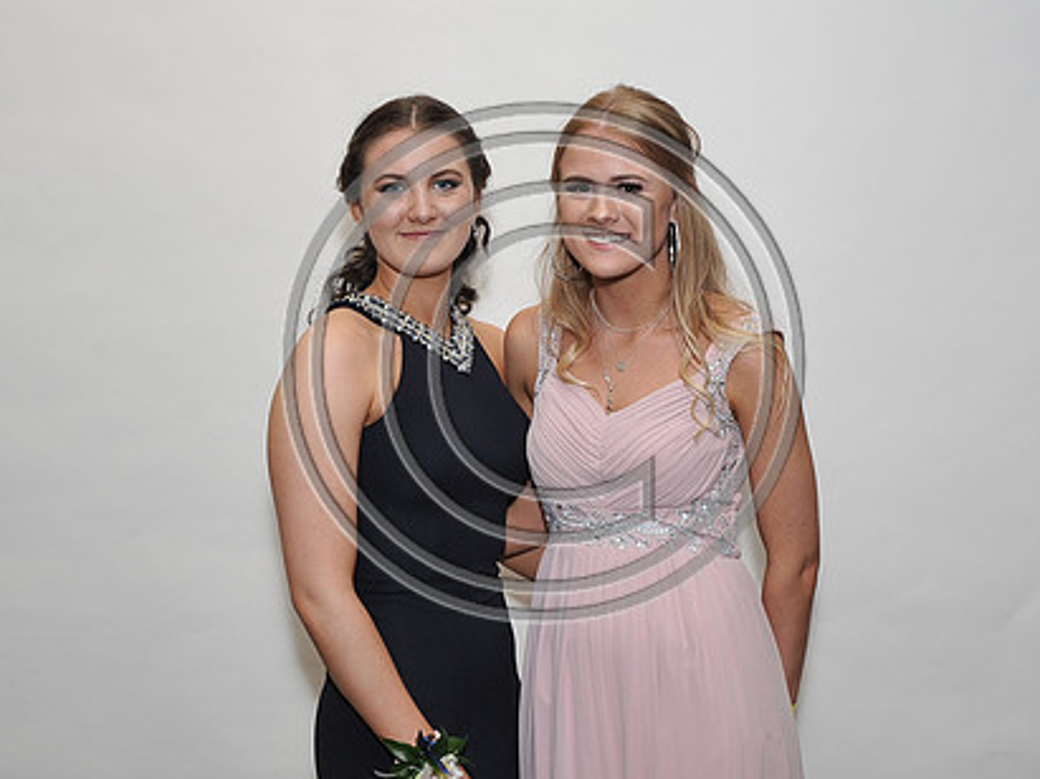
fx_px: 1712
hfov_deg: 33.8
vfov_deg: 25.6
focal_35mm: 57
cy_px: 362
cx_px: 542
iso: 800
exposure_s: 1/60
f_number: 6.3
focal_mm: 42
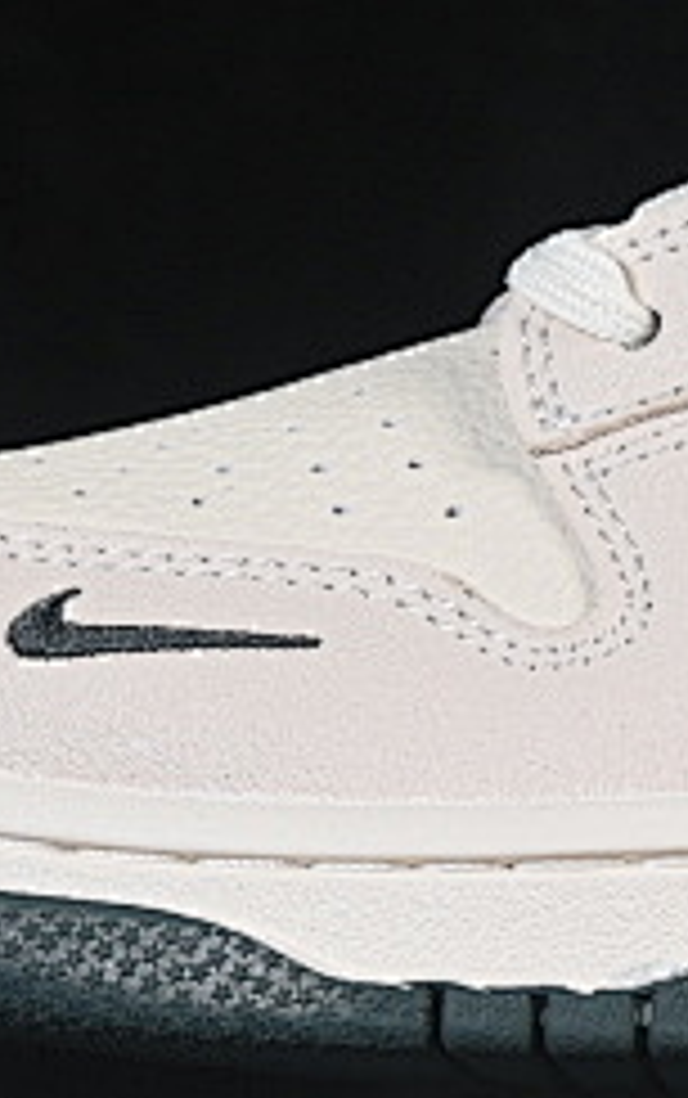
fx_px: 10116
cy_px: 126
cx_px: 1367
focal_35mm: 338
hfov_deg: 3.9
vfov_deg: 6.2
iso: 160
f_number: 8
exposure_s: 1/80
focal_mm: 50
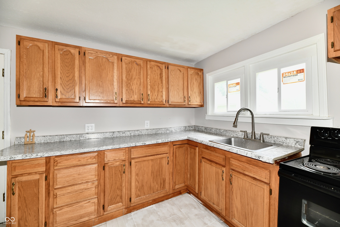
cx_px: 170
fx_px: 132
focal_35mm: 14
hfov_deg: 104.3
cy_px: 114
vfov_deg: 81.2
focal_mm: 14
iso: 640
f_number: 6.3
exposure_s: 1/60
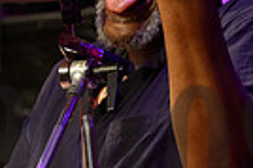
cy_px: 150
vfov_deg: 2.2
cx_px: -198
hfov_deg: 3.3
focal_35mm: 627
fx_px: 4401
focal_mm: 145
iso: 5000
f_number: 8
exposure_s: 1/250
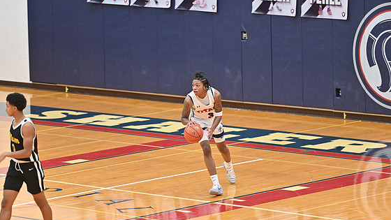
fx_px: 2250
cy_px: 117
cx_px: 197
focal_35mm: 217
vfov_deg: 5.6
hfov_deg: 9.9
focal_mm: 200
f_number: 4
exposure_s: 1/800
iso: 5600
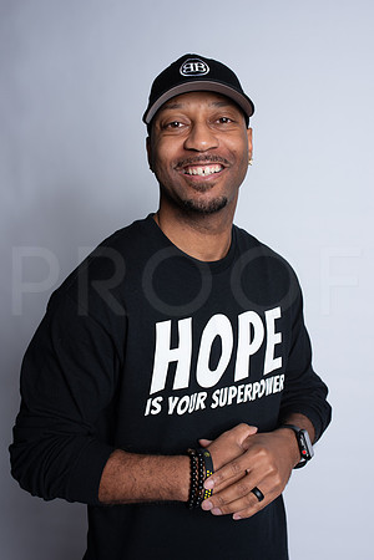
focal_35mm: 35
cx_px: 187
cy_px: 280
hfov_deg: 37.9
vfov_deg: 54.4
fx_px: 545
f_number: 6.3
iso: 250
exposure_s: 1/200
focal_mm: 35
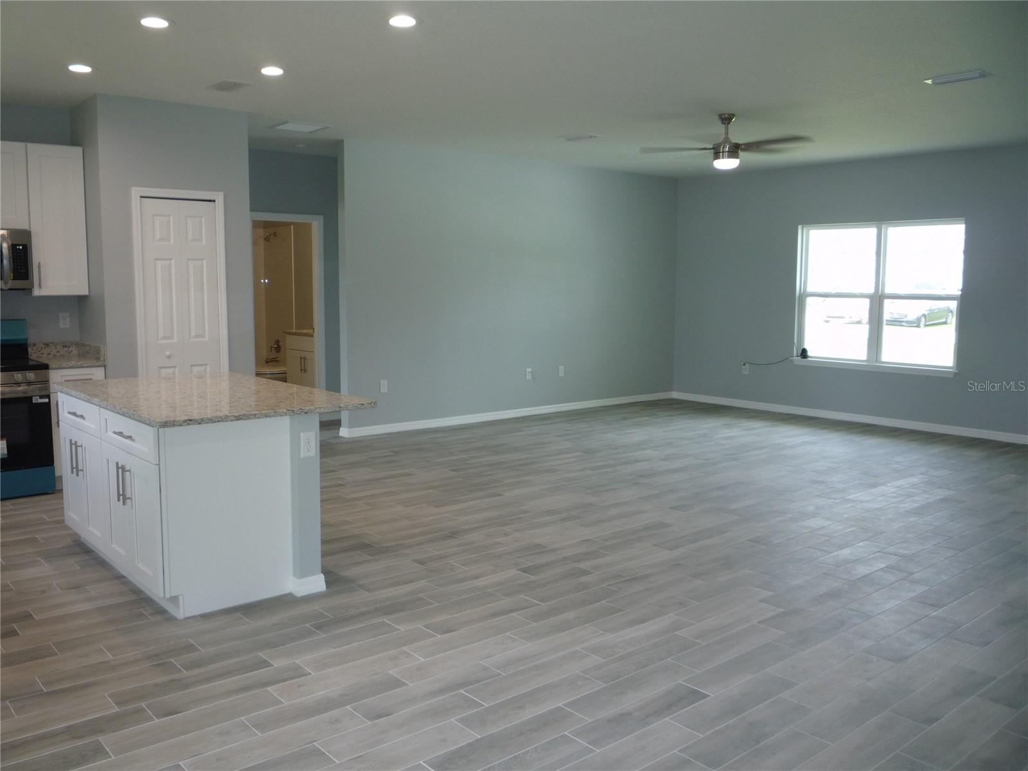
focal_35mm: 30
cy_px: 386
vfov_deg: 46.8
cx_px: 514
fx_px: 891
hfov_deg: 60.0
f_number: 3.3
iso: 100
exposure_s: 1/30
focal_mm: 5.2
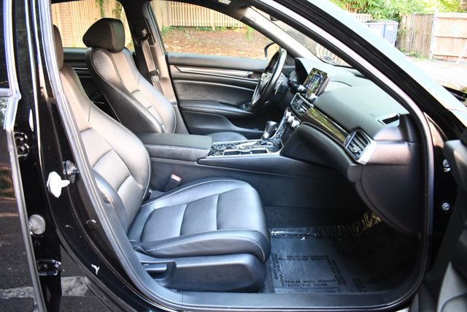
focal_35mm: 27
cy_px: 156
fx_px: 350
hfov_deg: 67.4
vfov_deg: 48.0
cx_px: 234
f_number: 3.5
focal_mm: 18
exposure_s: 1/125
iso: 2500
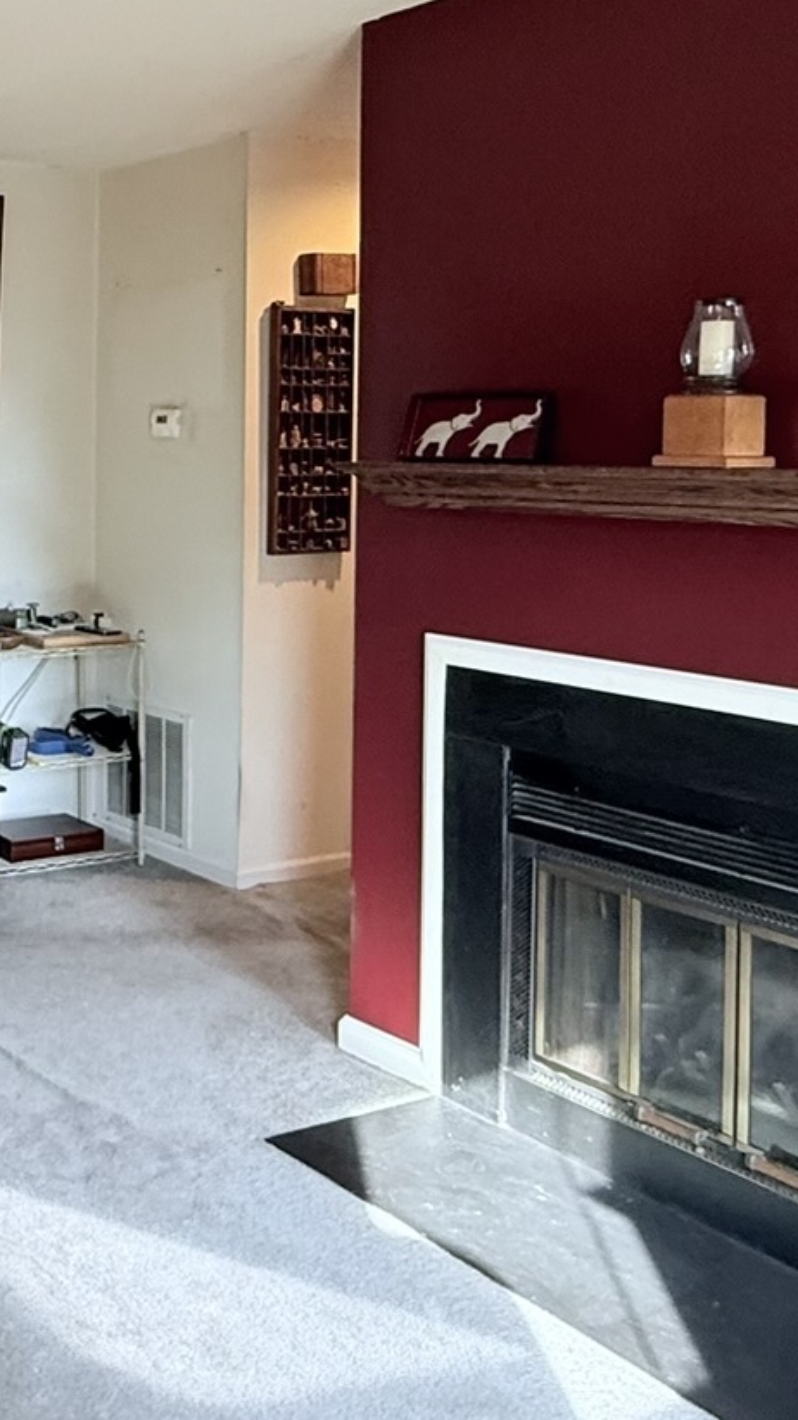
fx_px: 1430
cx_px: -257
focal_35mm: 38
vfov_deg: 51.9
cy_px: 485
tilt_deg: -2.0
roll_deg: -0.4
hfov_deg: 26.2
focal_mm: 2.22
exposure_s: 1/60
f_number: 2.2
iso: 250
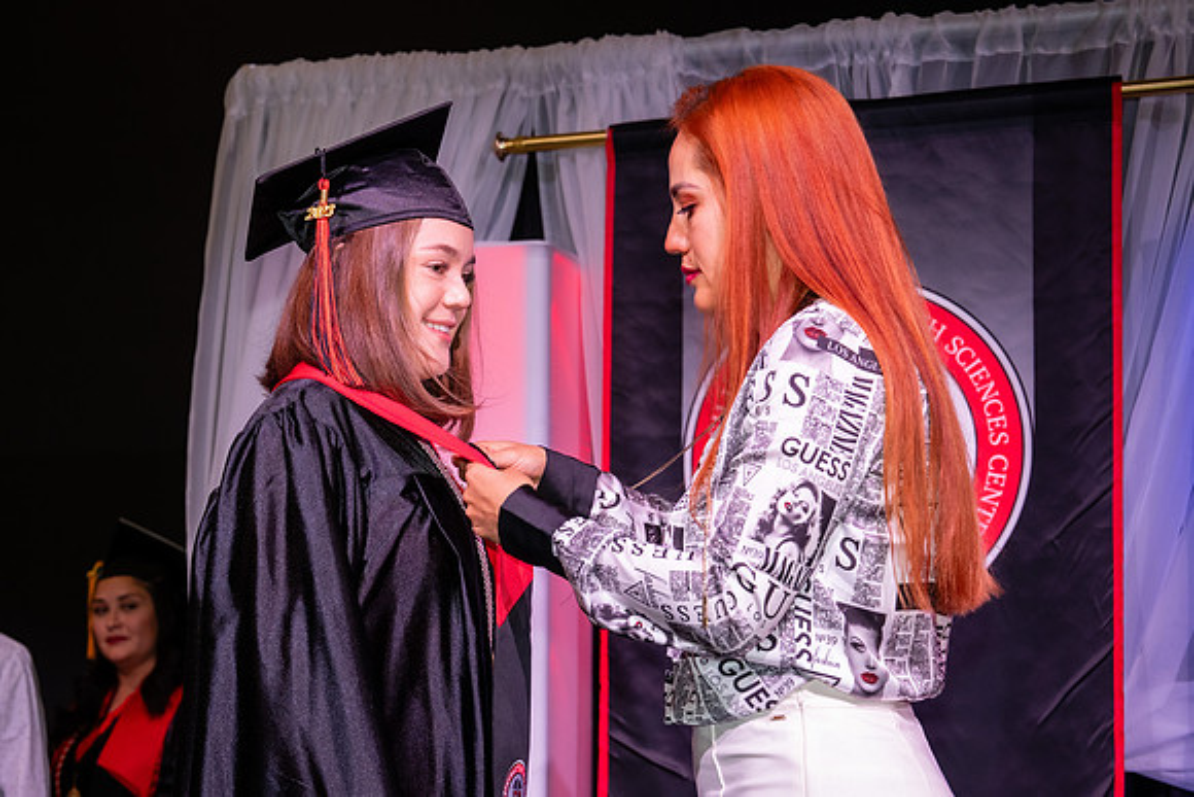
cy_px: 484
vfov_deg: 13.5
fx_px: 3361
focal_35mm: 101
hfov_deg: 20.1
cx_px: 552
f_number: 5.6
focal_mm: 70
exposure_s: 1/160
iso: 1000
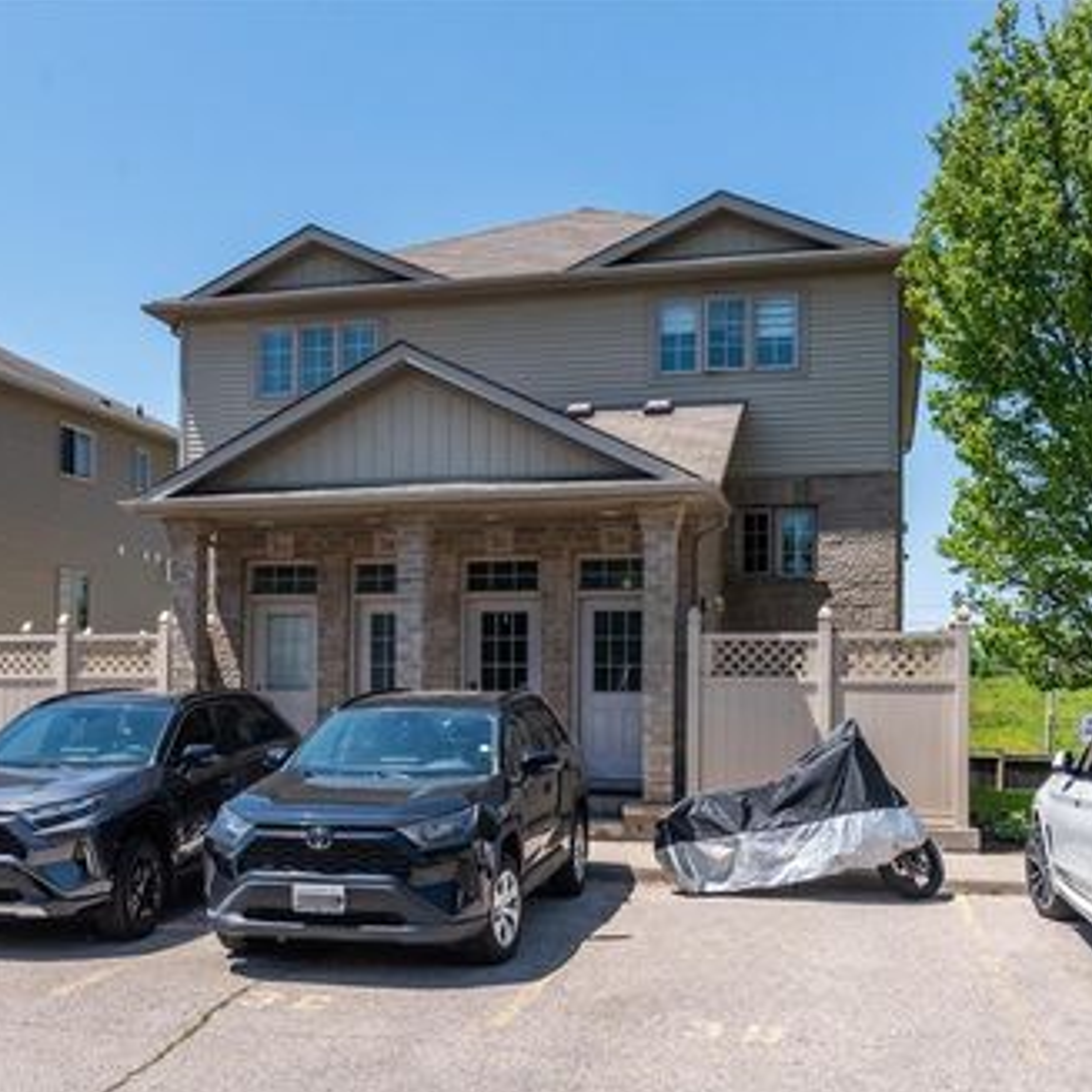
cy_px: 553
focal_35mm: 39
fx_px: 1392
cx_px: 334
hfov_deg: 42.1
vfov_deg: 42.8
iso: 320
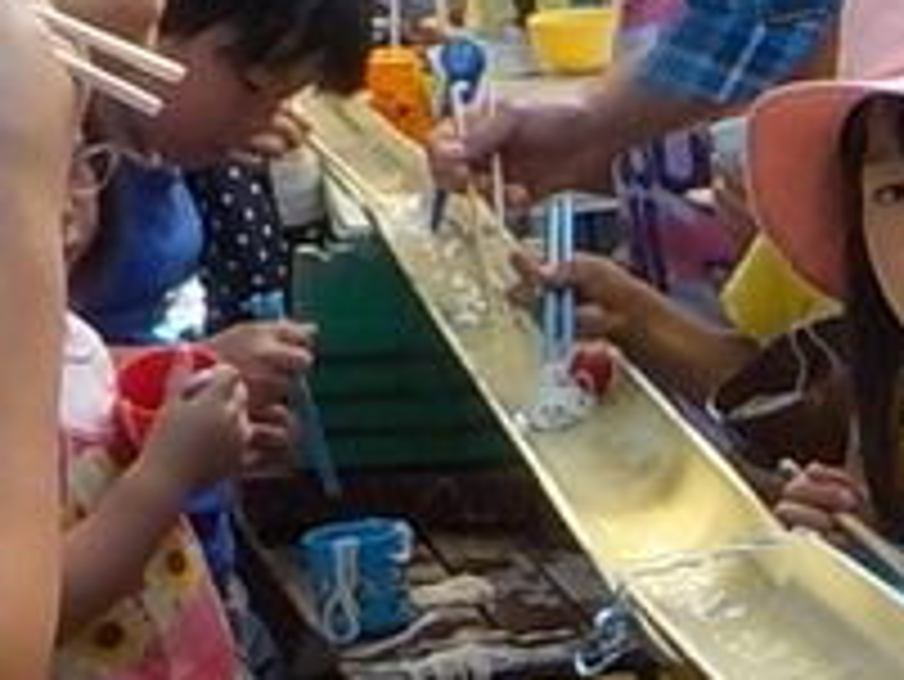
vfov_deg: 8.2
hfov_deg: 10.4
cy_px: 919
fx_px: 4677
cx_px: 1619
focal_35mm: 179
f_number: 3.3
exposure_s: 1/160
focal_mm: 4.1
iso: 125
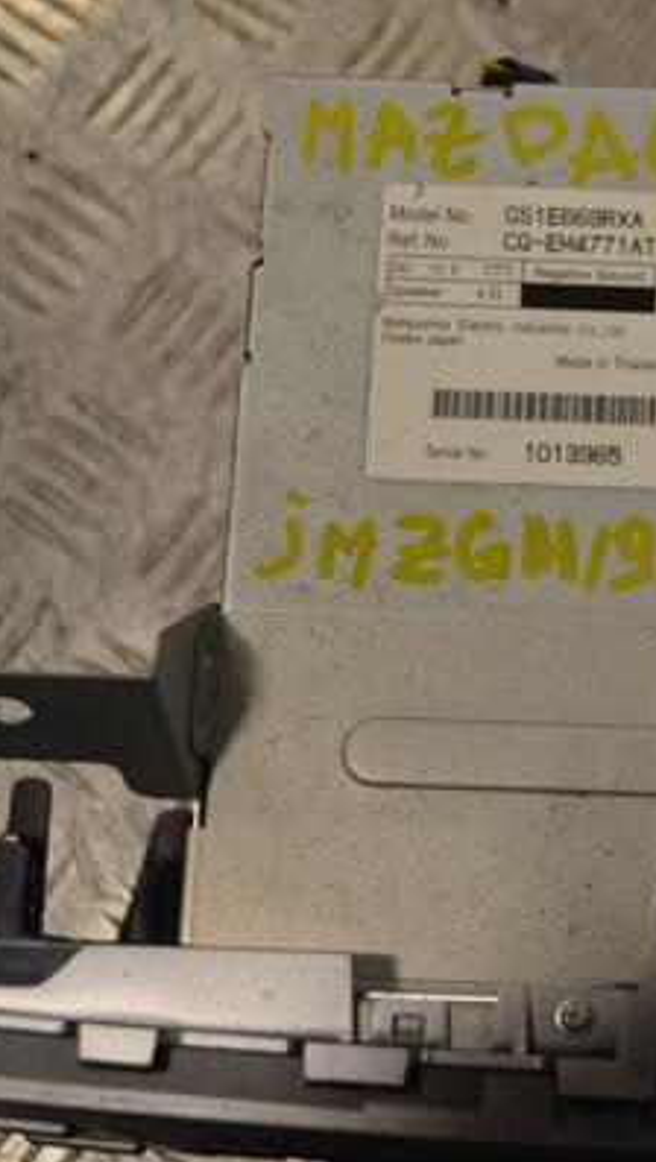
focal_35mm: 69
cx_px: 720
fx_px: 2122
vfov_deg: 30.6
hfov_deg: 17.0
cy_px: 580
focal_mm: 29
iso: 125
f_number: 5.6
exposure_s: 1/125
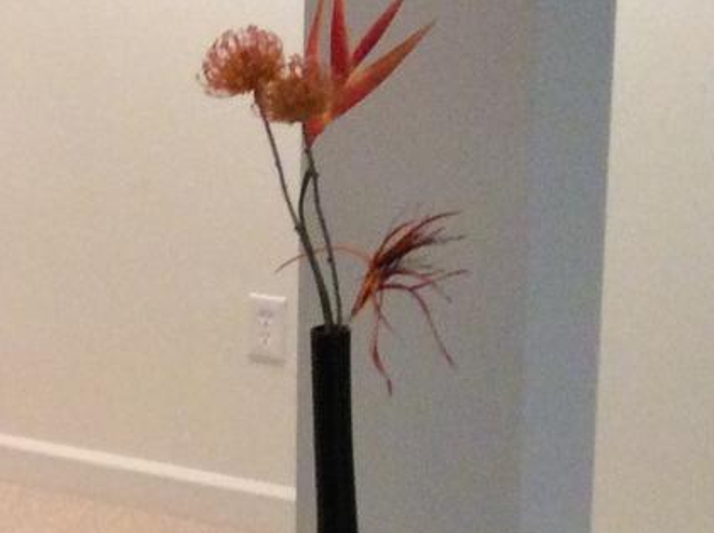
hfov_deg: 15.9
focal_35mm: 113
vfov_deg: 13.0
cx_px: -382
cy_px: 368
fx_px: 2326
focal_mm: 3.3
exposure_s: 1/24
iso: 250
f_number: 2.4
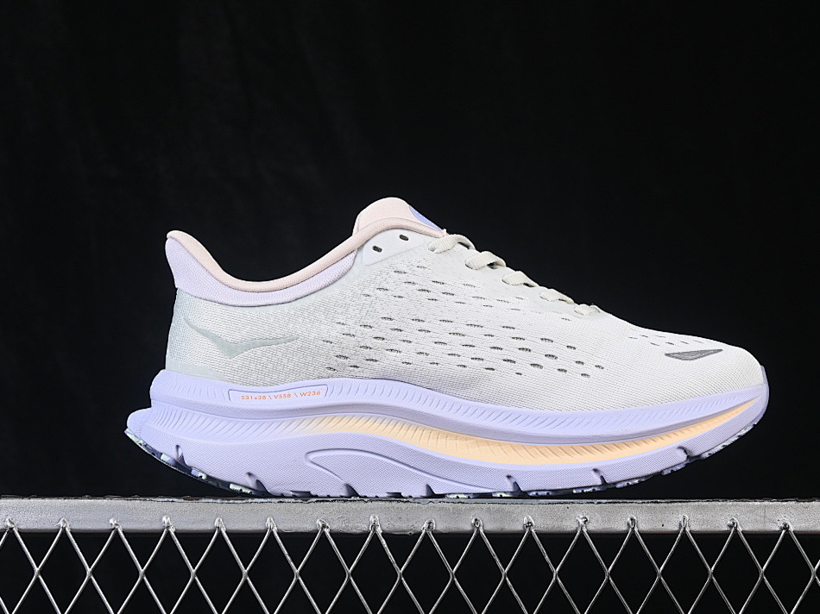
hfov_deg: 23.8
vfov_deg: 18.0
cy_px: 304
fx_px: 1942
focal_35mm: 82
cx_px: 445
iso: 160
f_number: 8
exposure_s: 1/80
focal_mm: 50
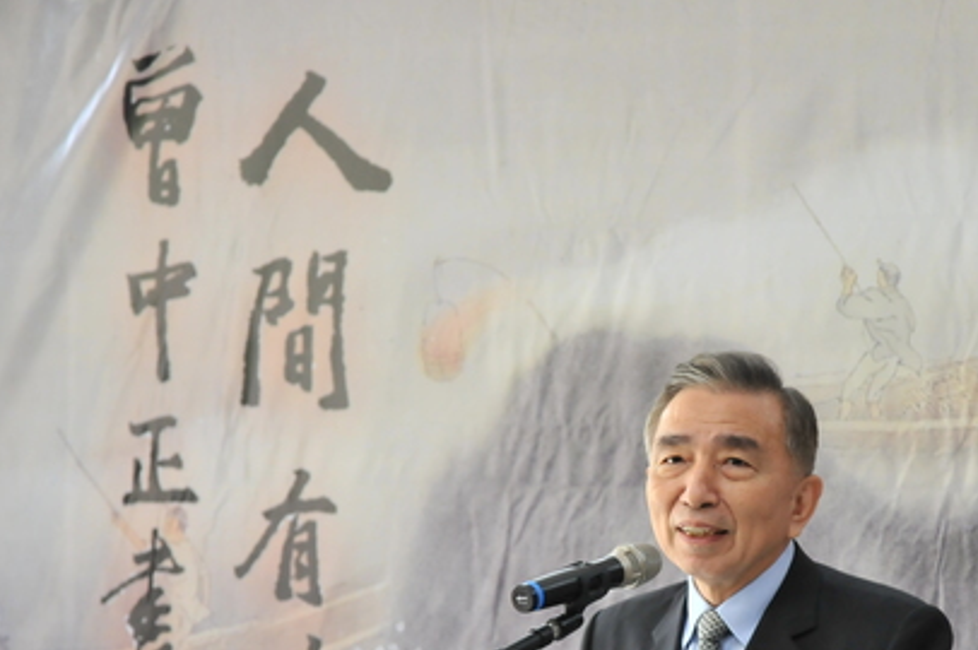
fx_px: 5619
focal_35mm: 207
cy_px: 508
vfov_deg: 6.6
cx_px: 703
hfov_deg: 9.9
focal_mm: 120
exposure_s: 1/200
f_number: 4
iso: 2000
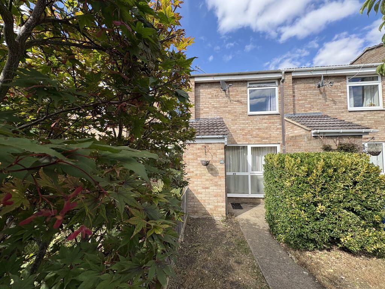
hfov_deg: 102.1
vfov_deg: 85.7
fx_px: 156
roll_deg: +1.0
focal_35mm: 14
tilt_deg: +1.8
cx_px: 192
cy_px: 144
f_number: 2.2
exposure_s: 1/1006
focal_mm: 2.22
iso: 40
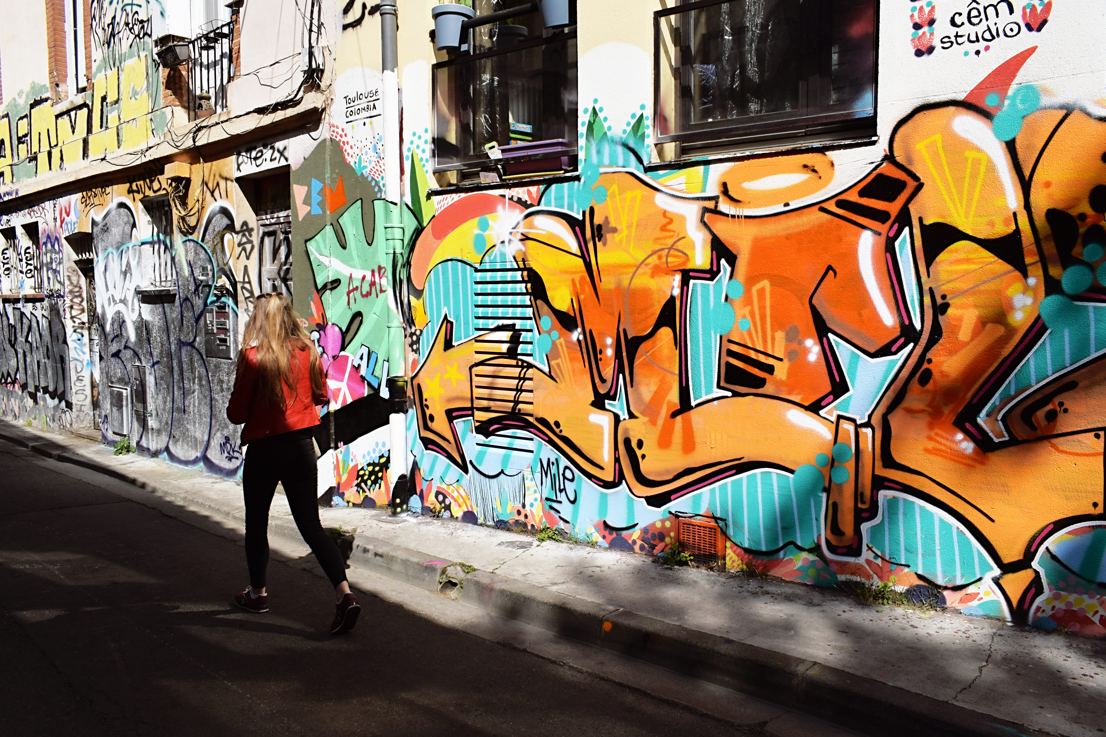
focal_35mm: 28
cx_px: 568
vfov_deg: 46.4
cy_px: 368
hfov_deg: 65.5
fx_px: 860
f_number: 10
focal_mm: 18
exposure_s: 1/400
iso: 200
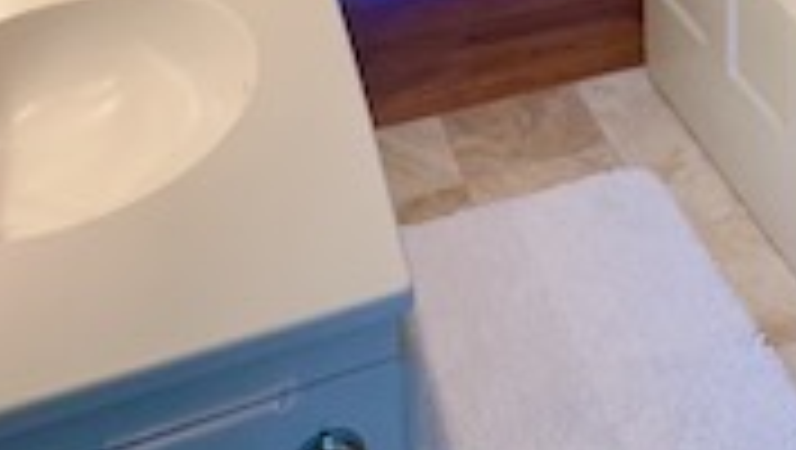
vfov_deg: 16.0
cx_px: 675
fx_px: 1162
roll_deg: +0.1
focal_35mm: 55
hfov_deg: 36.1
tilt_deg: -3.5
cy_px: -495
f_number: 2.2
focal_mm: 2.22
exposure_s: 1/120
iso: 64
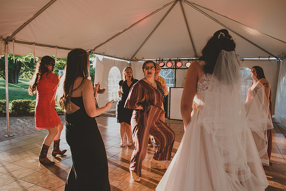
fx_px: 215
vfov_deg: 48.0
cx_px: 143
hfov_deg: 67.4
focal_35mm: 27
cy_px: 96
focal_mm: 18
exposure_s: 1/125
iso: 220
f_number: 5.6
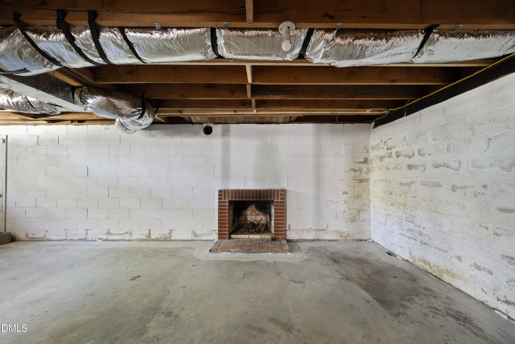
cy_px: 172
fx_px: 186
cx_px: 258
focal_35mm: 13
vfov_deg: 85.5
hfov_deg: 108.3
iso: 800
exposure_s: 2
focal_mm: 13
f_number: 7.1
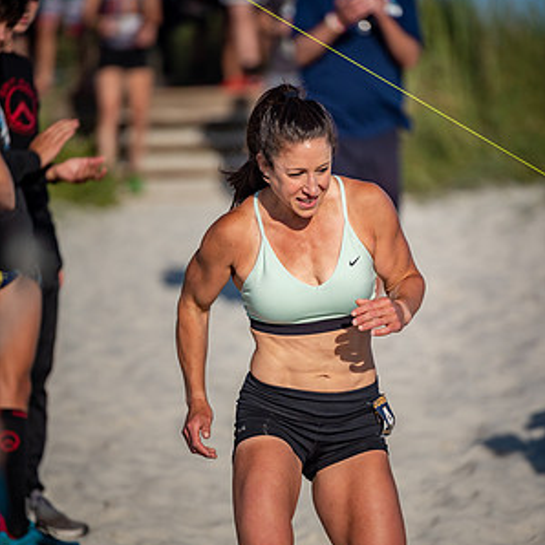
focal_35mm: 257
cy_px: 282
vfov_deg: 6.8
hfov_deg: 6.8
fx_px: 4578
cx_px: 272
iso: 280
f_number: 2.8
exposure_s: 1/4000
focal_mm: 200
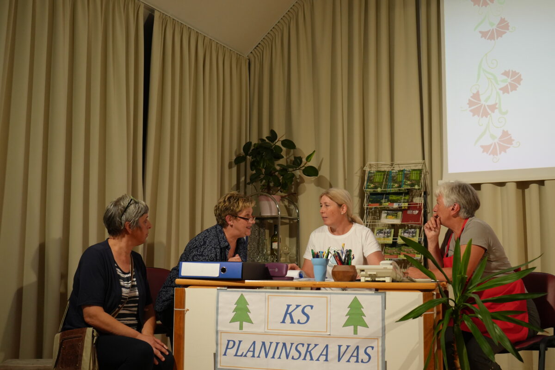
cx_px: 278
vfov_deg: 31.9
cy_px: 185
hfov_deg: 46.4
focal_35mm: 42
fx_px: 647
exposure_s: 1/160
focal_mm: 42
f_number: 4.5
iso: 2500
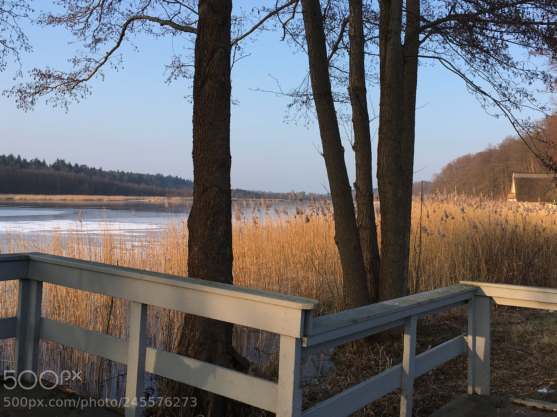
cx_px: 313
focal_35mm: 35
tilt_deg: +1.5
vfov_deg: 40.6
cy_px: 183
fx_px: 563
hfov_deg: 52.5
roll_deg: -0.6
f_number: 2.2
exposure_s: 1/478
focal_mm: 4.15
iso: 25
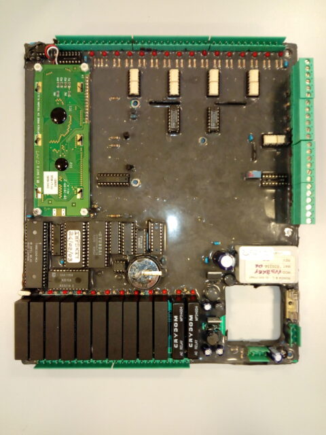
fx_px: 339
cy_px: 218
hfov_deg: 51.4
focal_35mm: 27
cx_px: 163
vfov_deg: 65.3
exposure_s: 1/16.7
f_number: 2
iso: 263
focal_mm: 3.5
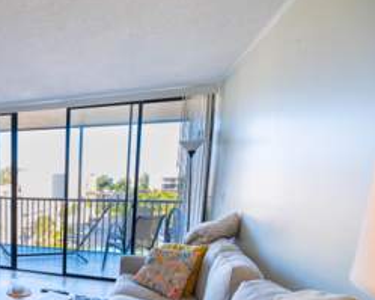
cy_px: 232
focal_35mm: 29
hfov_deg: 51.2
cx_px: 18
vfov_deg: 47.7
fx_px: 322
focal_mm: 10.5
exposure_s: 1/125
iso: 400
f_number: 4
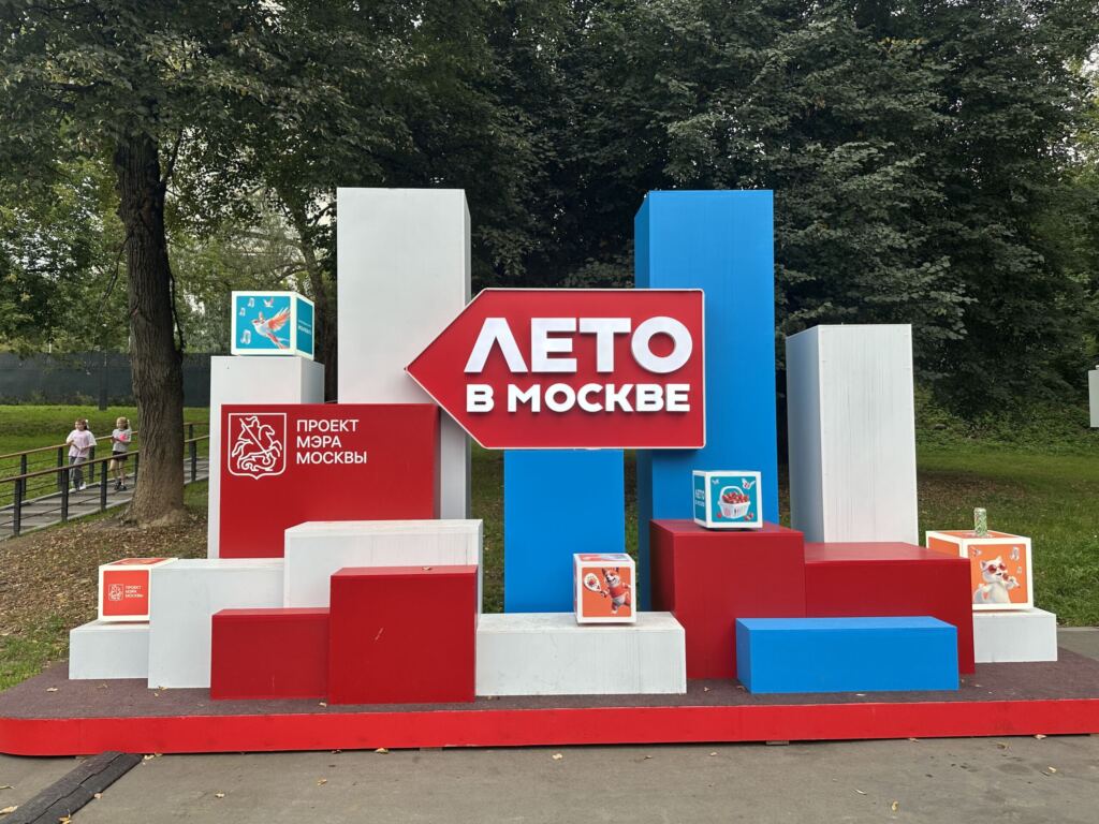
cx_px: 550
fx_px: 762
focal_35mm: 24
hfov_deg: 71.6
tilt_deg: +4.7
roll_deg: -0.9
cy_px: 412
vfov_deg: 56.8
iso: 64
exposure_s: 1/156
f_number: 1.78
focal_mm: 6.86
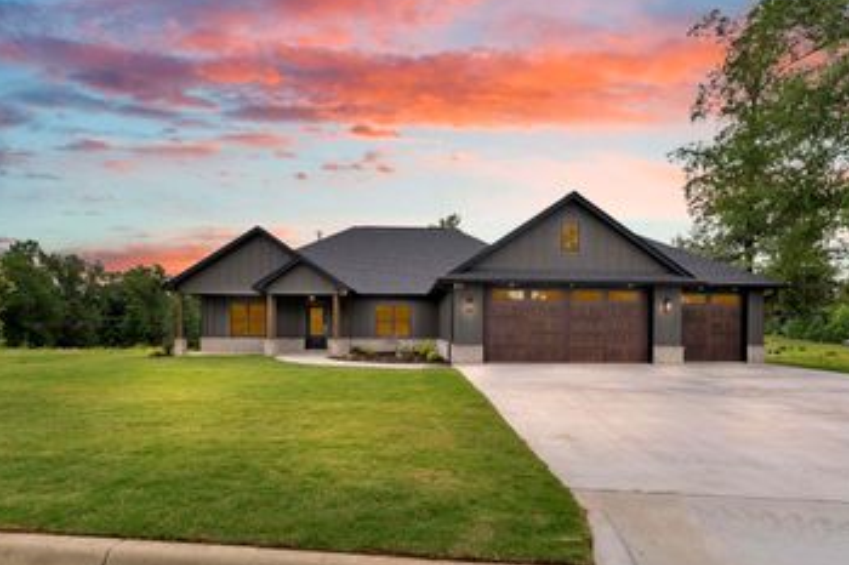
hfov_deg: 84.0
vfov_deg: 61.5
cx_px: 439
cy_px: 331
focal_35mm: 20
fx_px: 471
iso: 250
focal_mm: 14
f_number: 2.8
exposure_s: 1/1000
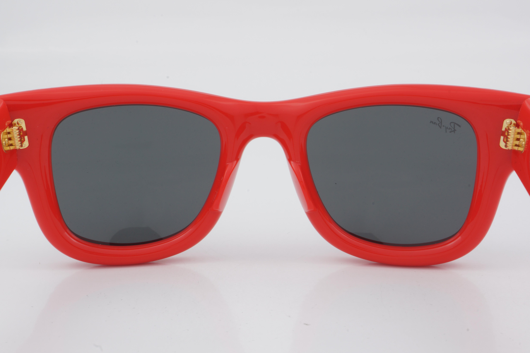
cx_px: 265
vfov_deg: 16.6
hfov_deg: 24.6
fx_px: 1214
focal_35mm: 82
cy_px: 176
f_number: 32
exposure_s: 1/3
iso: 100
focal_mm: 55
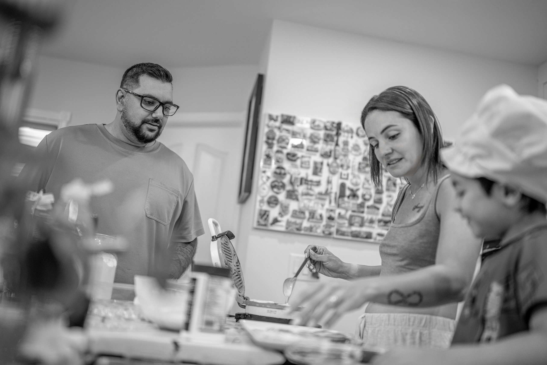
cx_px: 274
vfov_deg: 37.9
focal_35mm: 35
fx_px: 532
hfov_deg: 54.4
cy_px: 182
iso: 200
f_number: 1.2
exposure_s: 1/200
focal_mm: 35
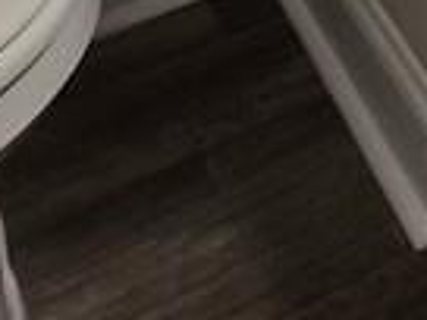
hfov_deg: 14.9
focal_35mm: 98
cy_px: -809
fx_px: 1209
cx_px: 936
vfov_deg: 9.3
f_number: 2.2
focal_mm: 2.2
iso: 100
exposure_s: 1/60
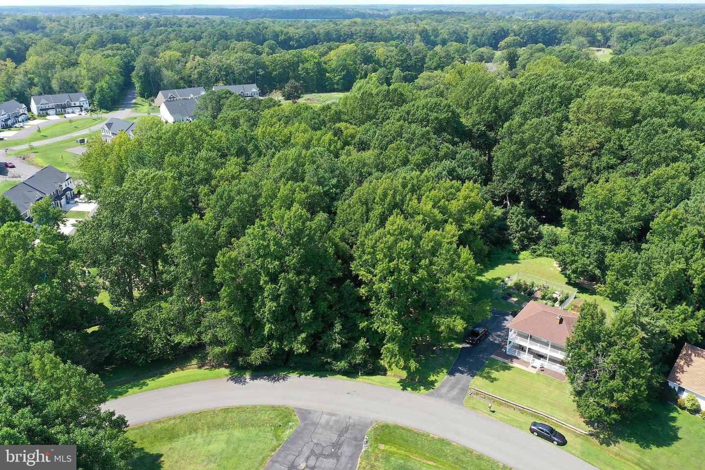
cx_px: 352
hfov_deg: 65.5
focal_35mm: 28
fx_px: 548
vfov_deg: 46.4
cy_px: 235
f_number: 5
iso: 100
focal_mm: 10.26
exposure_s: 1/240
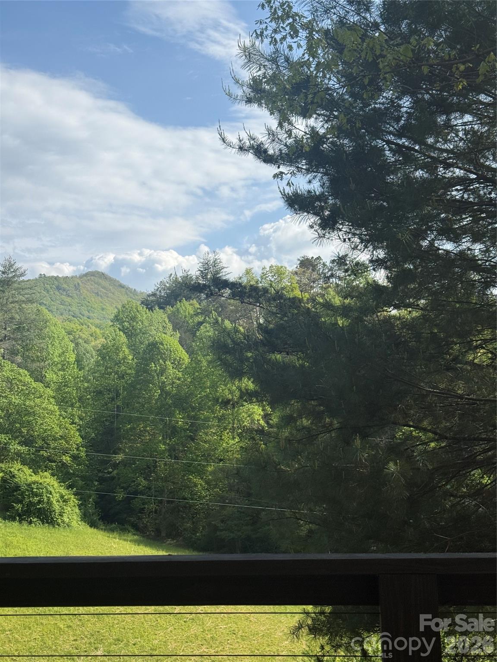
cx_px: 248
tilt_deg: +9.4
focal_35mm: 48
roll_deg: +0.3
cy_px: 331
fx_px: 919
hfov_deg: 30.3
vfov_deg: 39.7
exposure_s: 1/4878
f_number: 1.78
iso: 64
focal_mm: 6.76
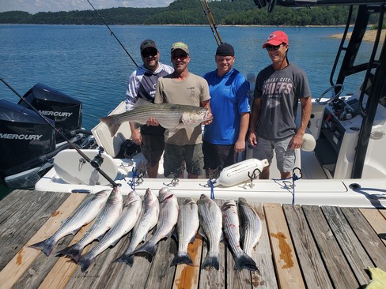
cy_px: 144
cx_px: 193
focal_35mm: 26
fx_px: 290
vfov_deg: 53.1
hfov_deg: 67.3
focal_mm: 4.3
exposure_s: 1/3496
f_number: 2.4
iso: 50
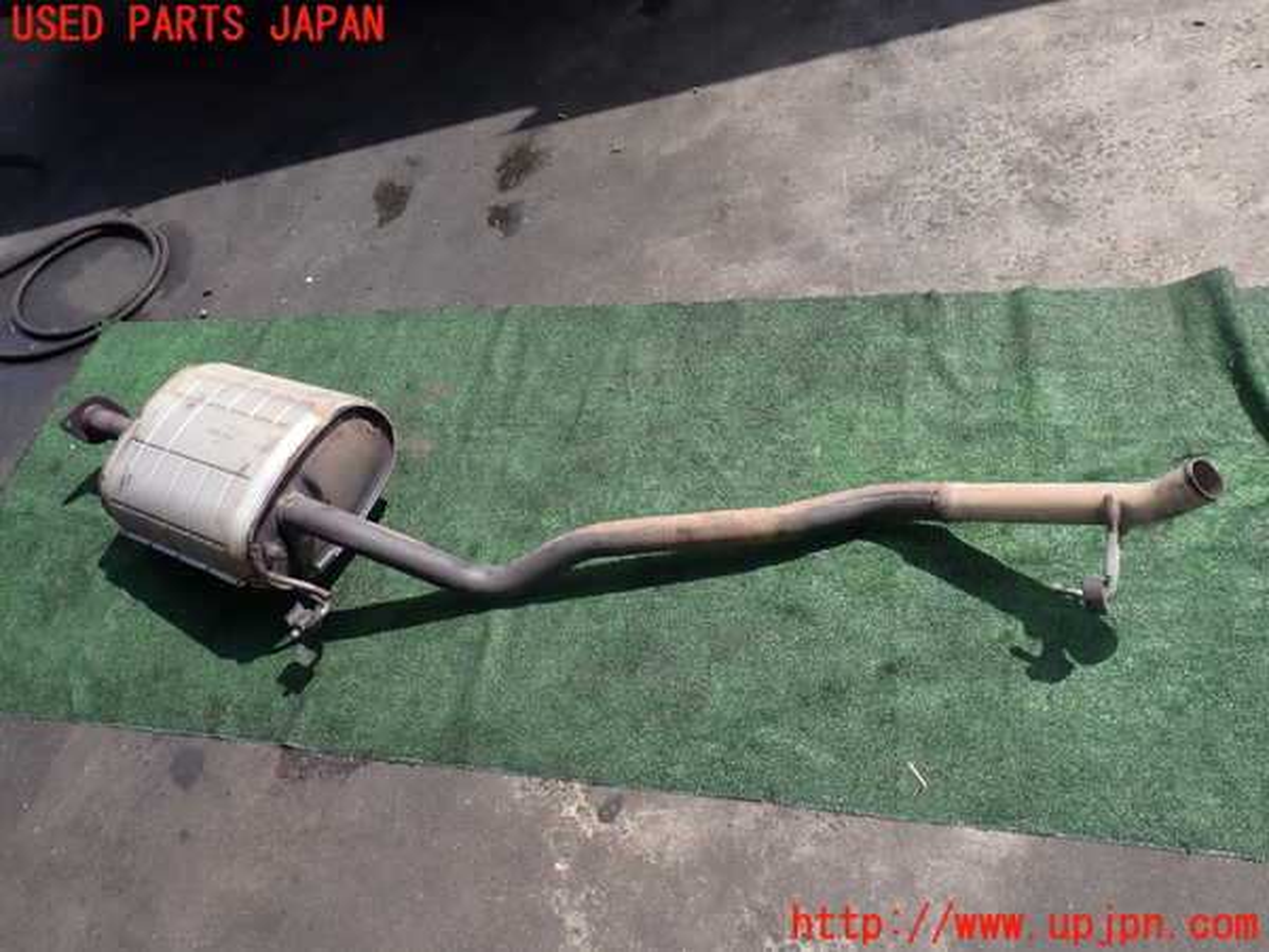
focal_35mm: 30
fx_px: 1100
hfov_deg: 60.0
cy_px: 476
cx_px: 634
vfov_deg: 46.8
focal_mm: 5.4
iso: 100
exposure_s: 1/800
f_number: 3.2
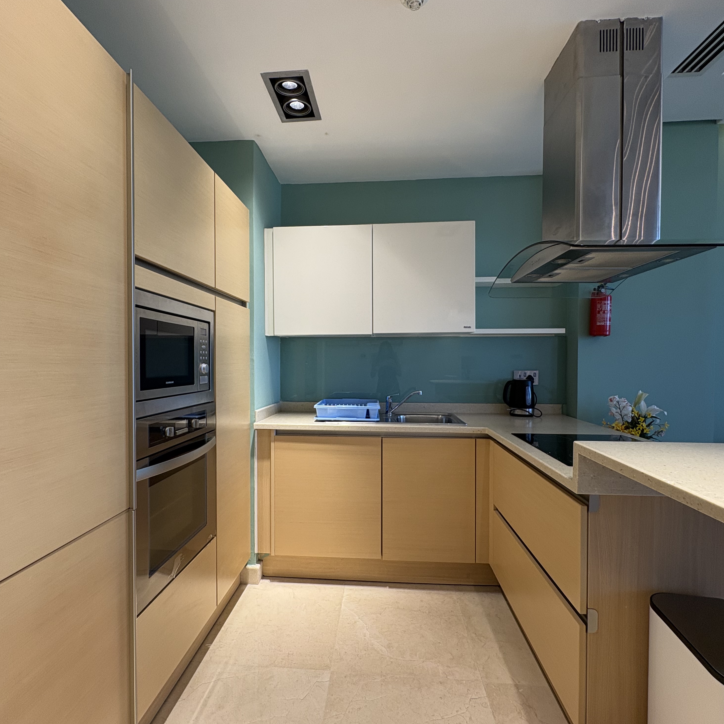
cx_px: 348
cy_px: 366
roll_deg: +0.0
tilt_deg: -0.9
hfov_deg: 83.9
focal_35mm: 17
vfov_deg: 84.0
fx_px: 402
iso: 100
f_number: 2.2
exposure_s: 1/100
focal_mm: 2.22
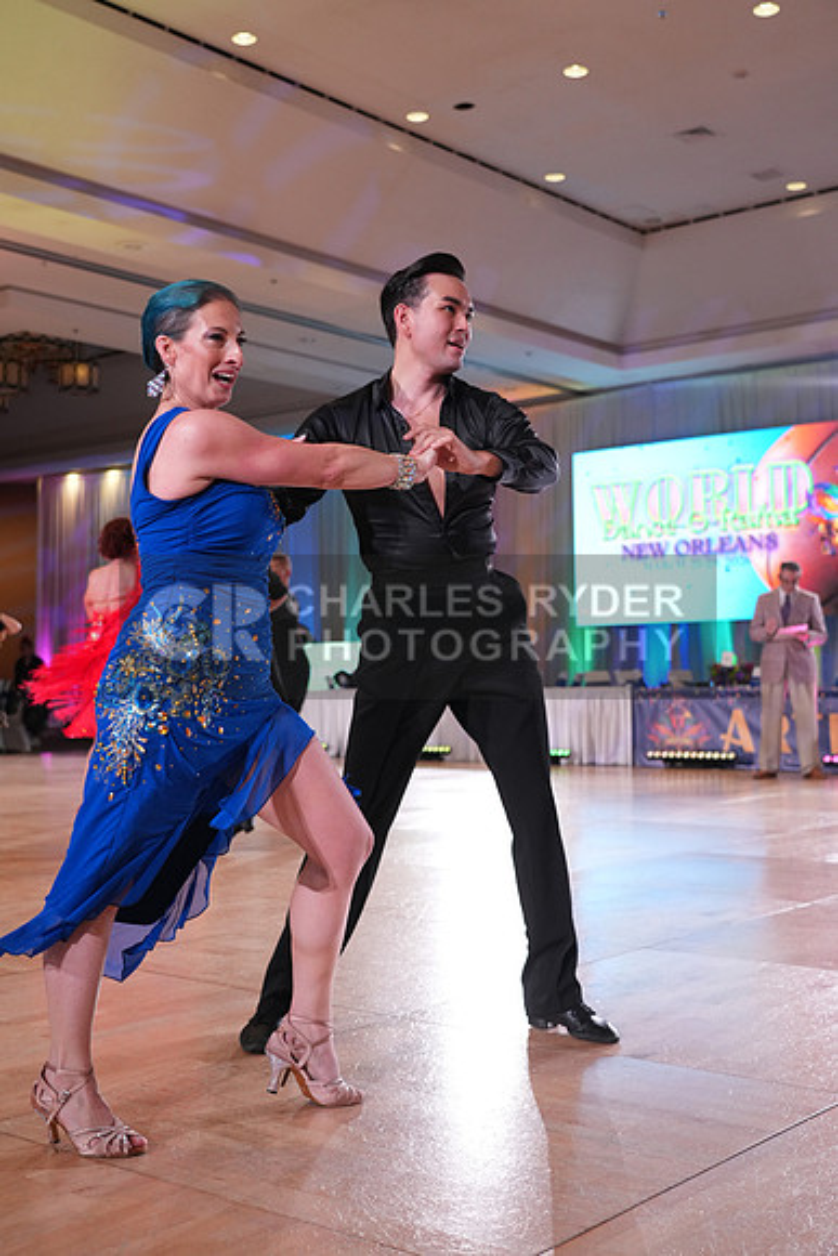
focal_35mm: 41
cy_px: 628
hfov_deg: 32.6
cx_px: 419
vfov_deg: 47.4
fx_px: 1431
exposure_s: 1/400
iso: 2000
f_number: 4
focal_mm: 41
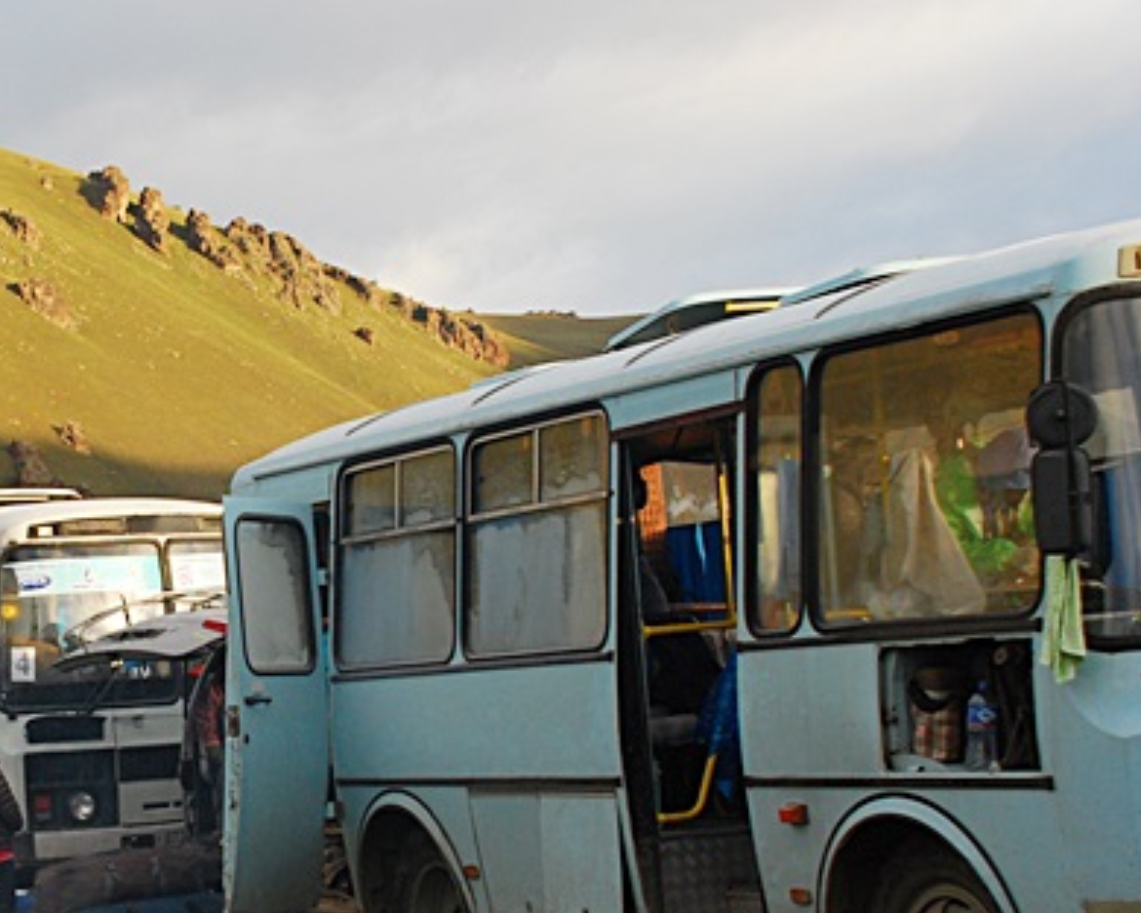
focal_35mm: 81
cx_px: 23
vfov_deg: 18.9
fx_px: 2735
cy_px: 612
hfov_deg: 22.7
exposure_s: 1/320
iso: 400
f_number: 5.6
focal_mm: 28
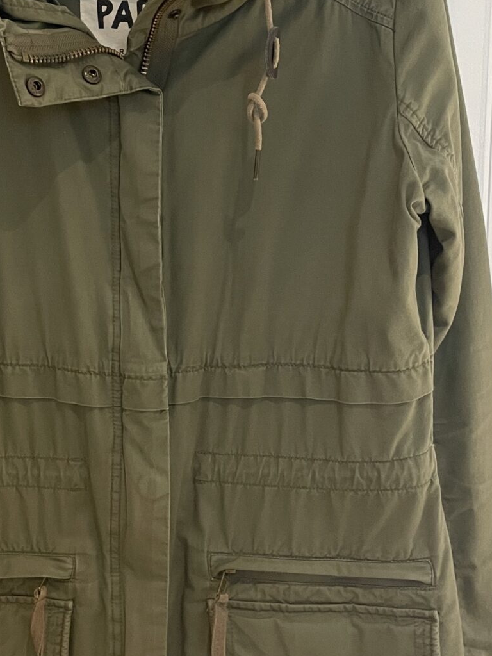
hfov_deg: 27.6
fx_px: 985
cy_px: 284
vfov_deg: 36.8
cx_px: 120
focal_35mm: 52
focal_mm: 4.2
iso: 500
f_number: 1.6
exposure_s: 1/60
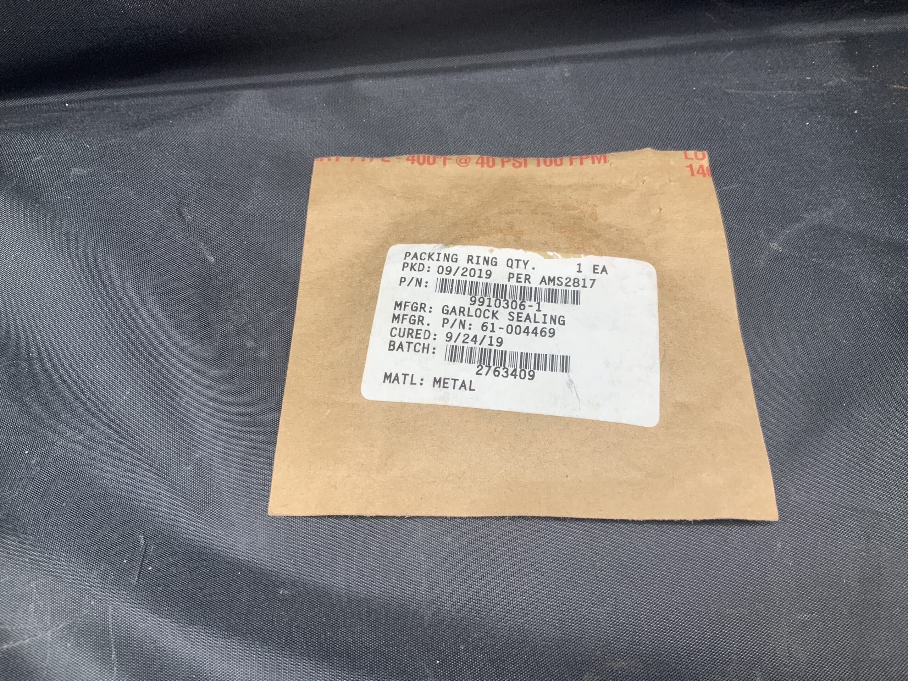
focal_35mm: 29
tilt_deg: -59.4
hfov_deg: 61.7
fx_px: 761
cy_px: 340
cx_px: 454
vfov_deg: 48.2
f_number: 1.8
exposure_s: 1/108
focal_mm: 3
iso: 25
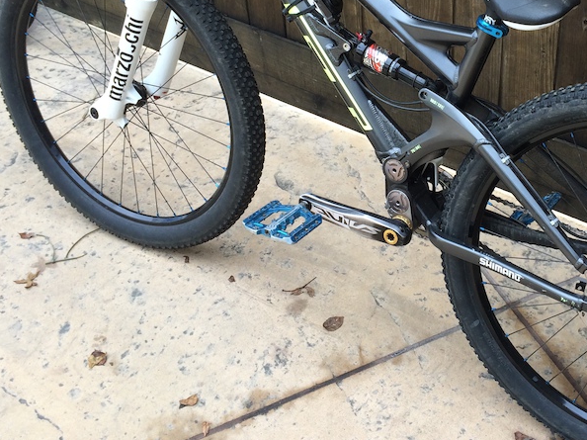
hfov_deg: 37.5
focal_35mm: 50
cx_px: 425
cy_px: 106
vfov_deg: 28.6
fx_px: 848
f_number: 2.2
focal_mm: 4.15
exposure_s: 1/214
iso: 32
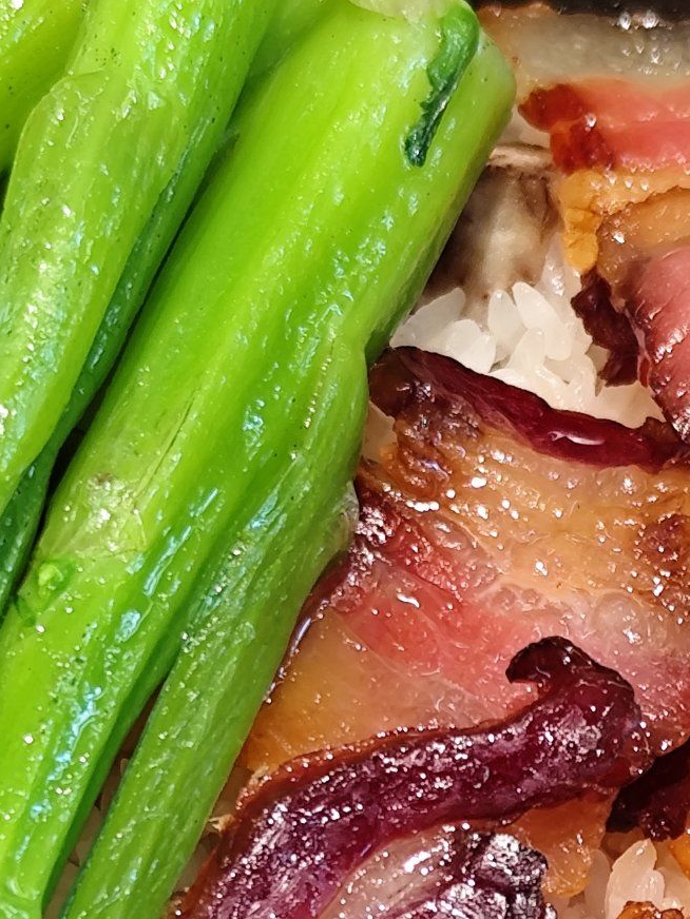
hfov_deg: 10.2
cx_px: 624
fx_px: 3827
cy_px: 1016
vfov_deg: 13.4
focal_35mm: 144
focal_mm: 6.19
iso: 250
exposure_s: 1/33.3
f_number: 1.65
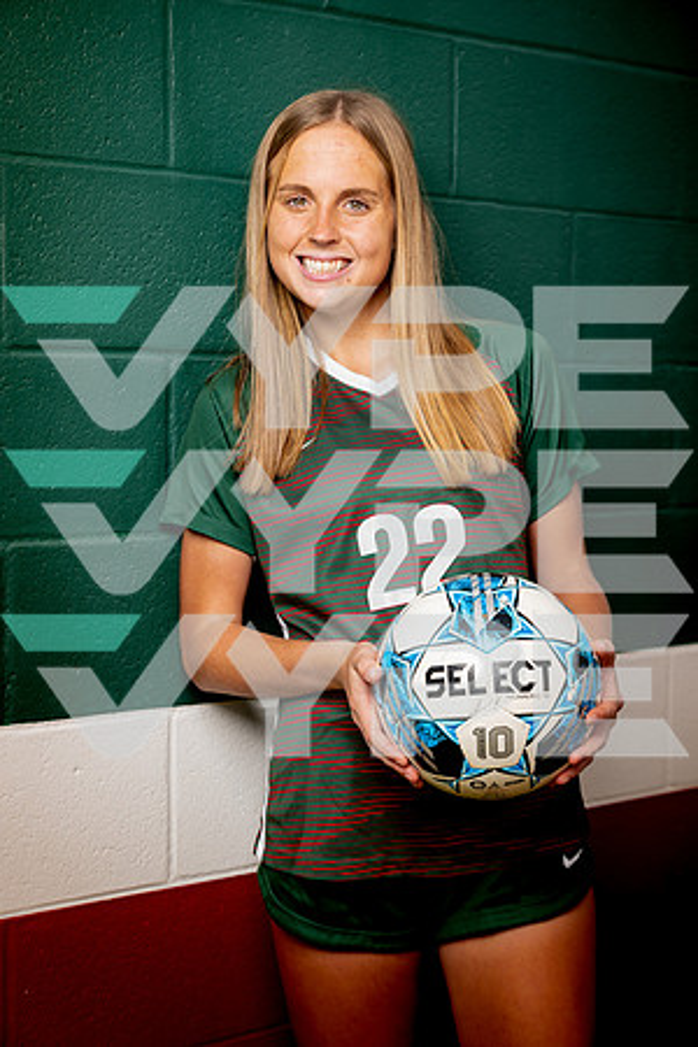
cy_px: 524
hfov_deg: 24.6
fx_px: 1599
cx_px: 349
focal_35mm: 55
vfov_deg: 36.2
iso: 100
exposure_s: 1/800
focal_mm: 55
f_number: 4
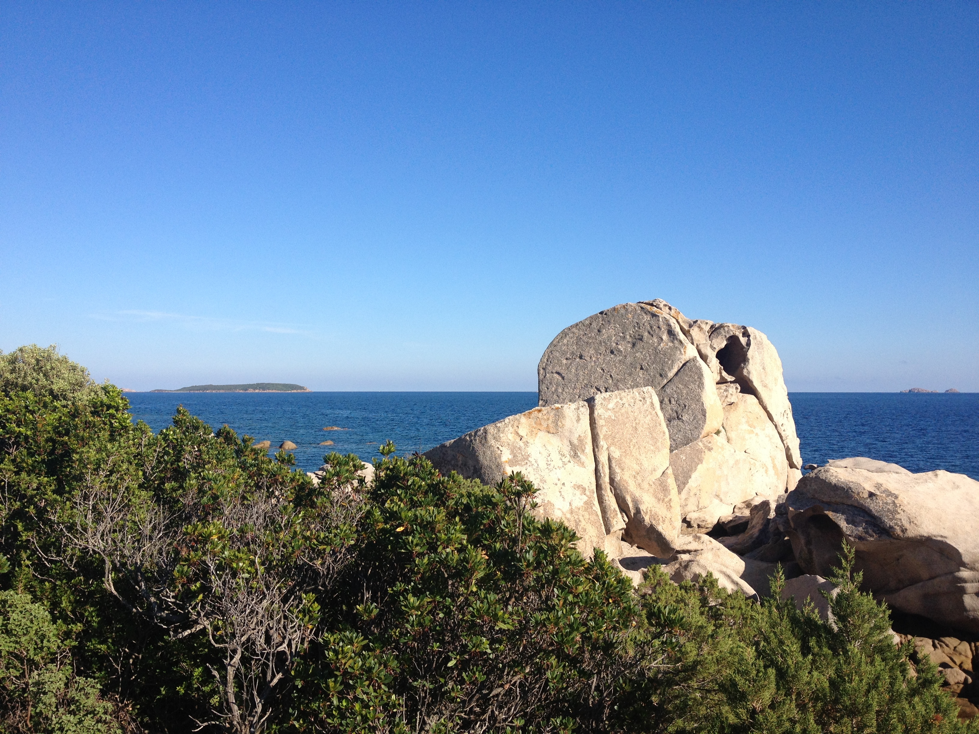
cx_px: 490
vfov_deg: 40.7
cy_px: 367
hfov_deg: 52.6
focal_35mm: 35
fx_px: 990
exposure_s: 1/1727
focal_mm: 4.28
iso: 64
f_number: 2.4
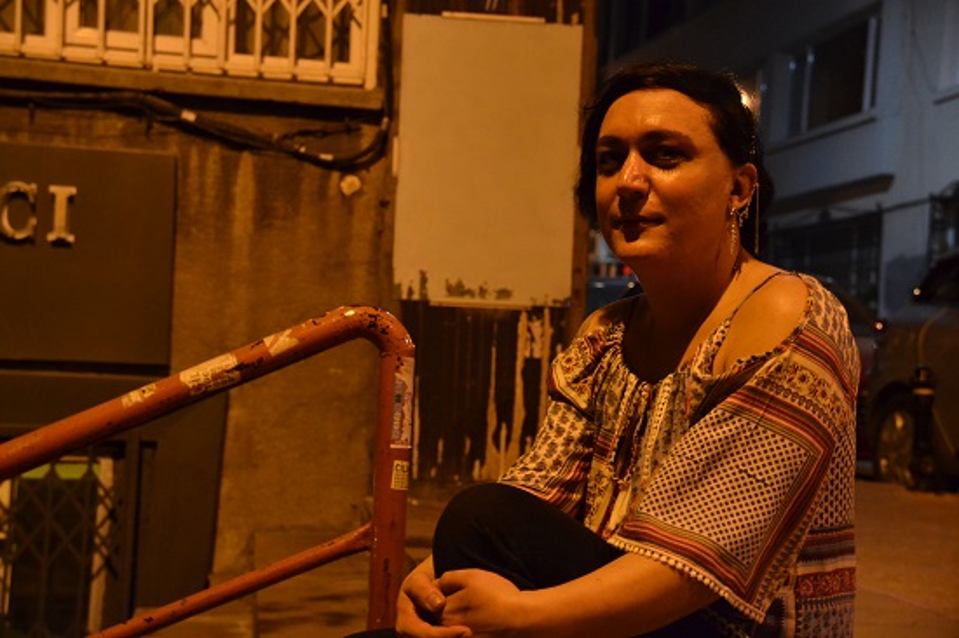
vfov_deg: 19.7
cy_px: 319
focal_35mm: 69
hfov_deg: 29.3
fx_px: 1837
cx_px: 480
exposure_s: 1/15
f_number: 4.8
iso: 2500
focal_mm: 46
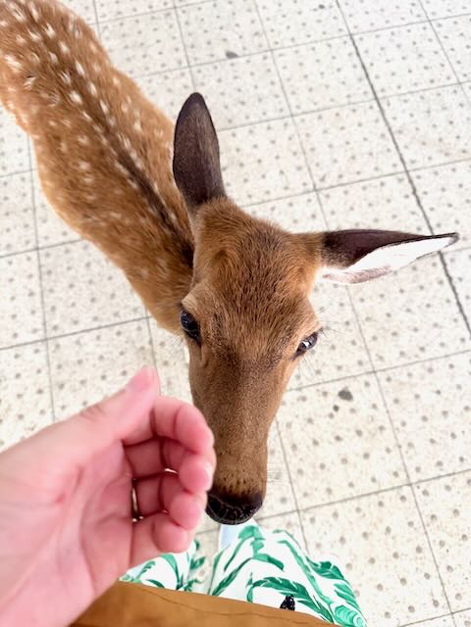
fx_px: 435
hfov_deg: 56.8
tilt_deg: -70.6
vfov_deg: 71.6
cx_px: 236
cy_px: 314
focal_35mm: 24
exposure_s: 1/60
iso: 400
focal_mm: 6.76
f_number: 1.78
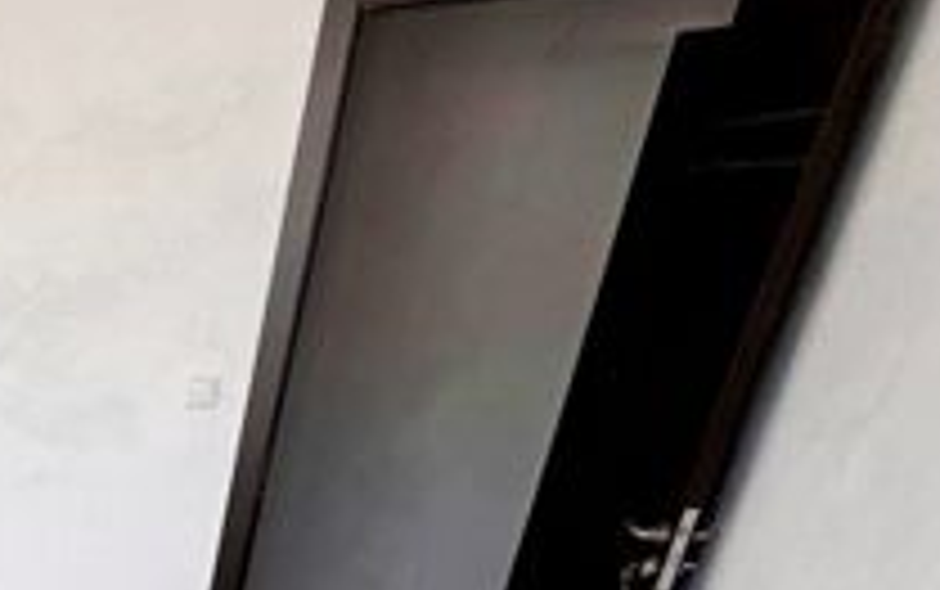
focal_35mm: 50
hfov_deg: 28.5
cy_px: 995
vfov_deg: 20.3
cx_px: -425
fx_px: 1282
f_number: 2.2
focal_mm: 2.22
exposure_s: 1/118
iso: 40
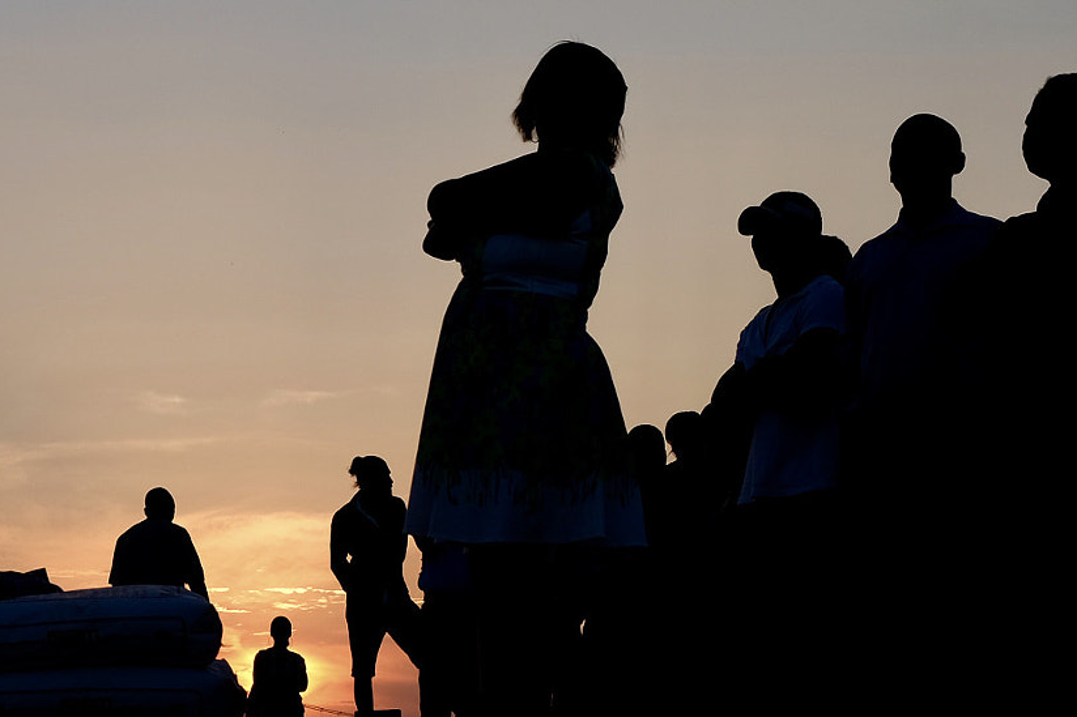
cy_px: 508
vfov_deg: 19.9
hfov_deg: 28.7
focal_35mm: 68
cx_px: 150
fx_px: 2034
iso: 200
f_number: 5.6
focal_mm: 23
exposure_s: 1/800
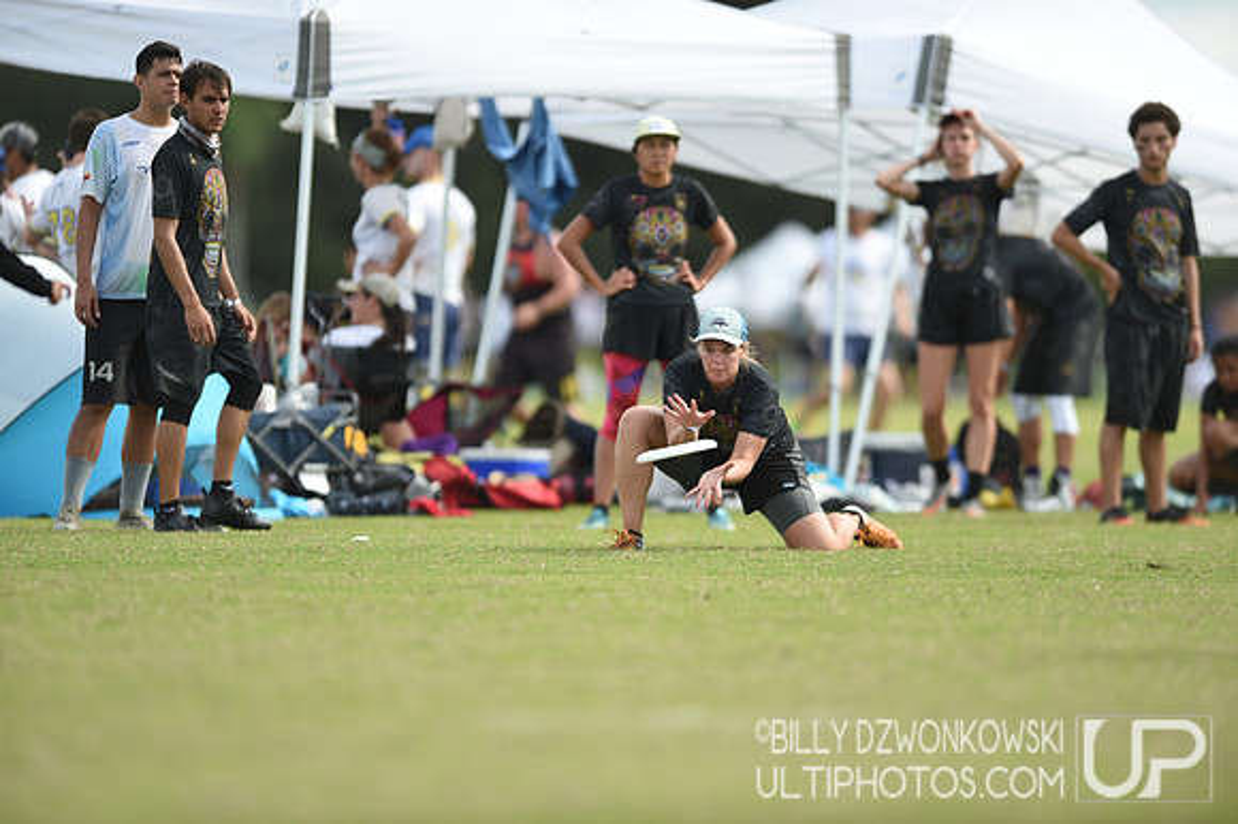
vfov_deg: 3.4
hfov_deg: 5.2
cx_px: 619
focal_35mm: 400
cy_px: 412
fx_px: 13747
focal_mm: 400
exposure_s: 1/1600
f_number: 2.8
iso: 160
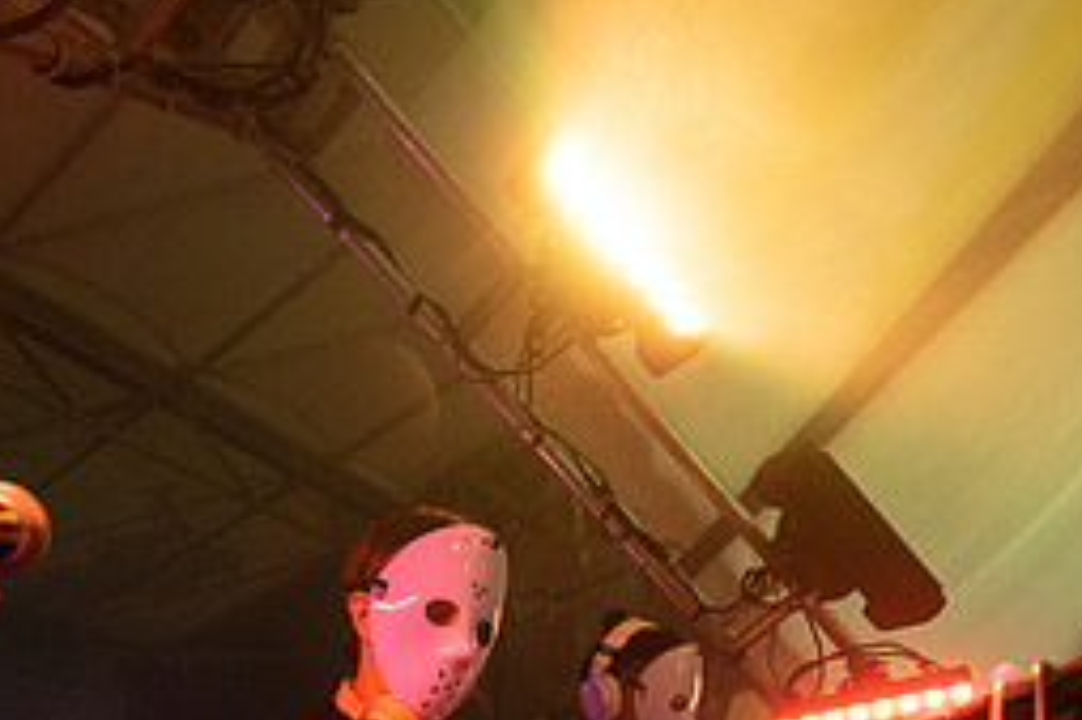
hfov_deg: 58.3
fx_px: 961
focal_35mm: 32
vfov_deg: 35.0
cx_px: 435
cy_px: 799
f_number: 3.5
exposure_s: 1/100
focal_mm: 14
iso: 2000
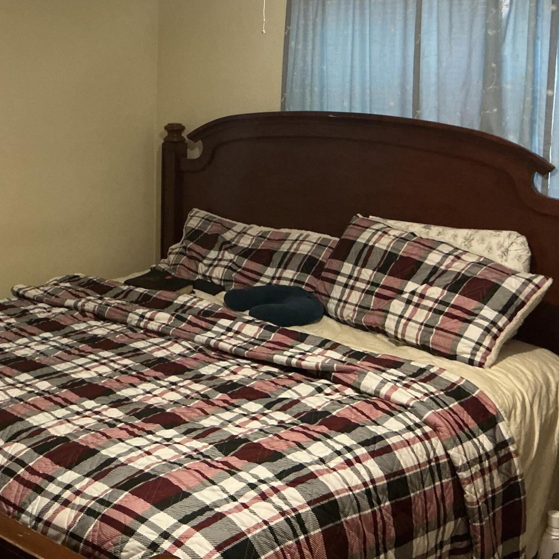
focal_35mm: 53
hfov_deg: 31.9
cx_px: 181
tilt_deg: -5.2
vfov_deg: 31.5
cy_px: 127
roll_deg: -0.9
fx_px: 968
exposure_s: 1/30
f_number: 1.8
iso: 250
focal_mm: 3
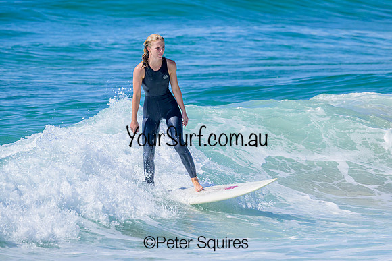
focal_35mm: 648
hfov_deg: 3.2
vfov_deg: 2.1
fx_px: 7053
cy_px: 104
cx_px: 235
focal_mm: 540
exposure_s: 1/2000
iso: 1250
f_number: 11
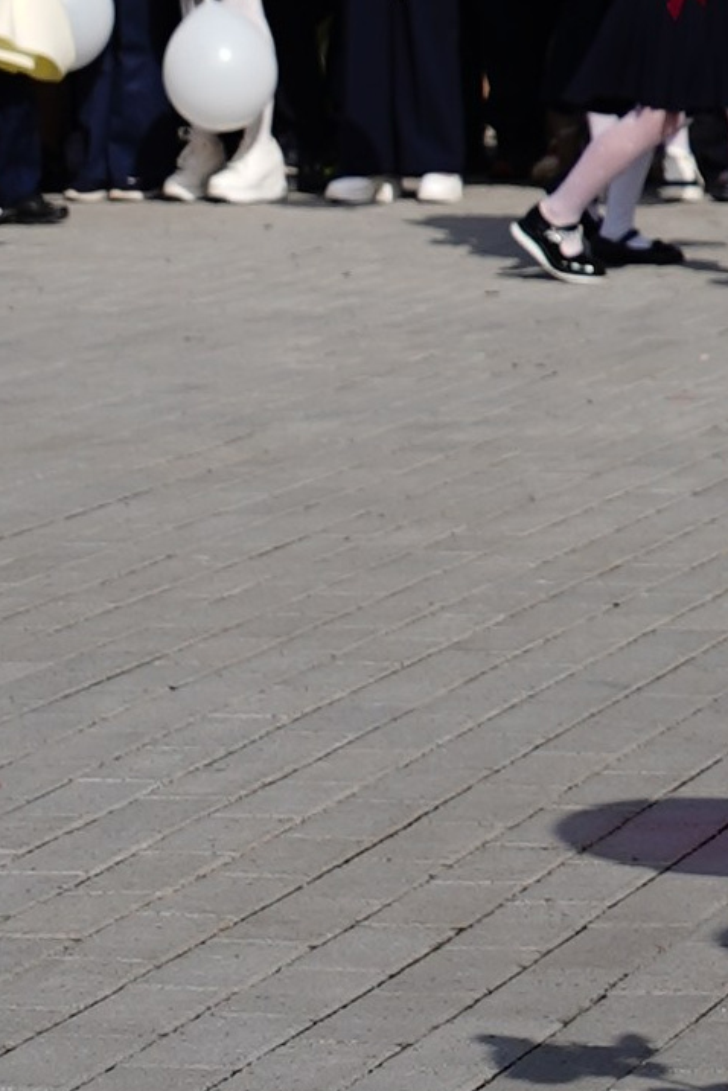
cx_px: 1934
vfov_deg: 10.5
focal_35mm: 193
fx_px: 5848
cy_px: -221
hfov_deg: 6.6
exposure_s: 1/1250
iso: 80
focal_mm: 24
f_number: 4
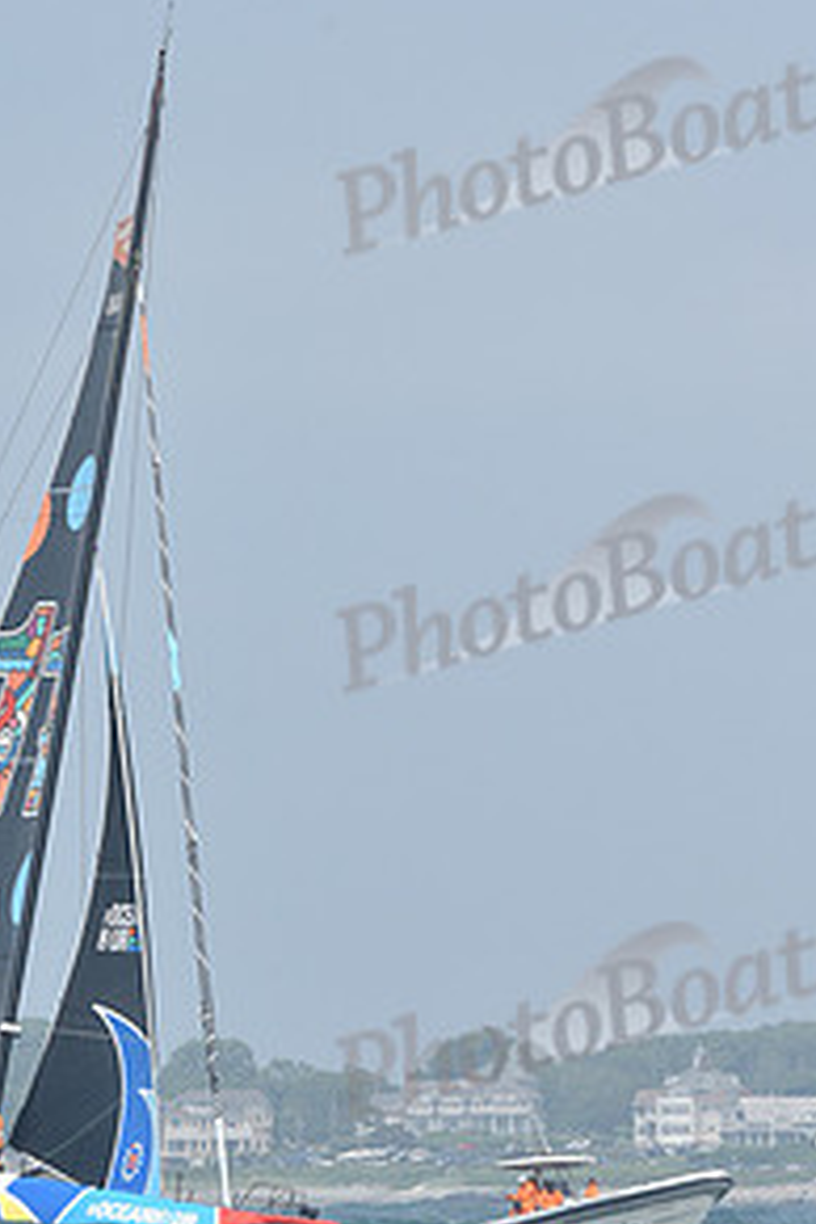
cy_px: 425
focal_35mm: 359
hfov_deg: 3.8
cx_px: 120
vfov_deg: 5.7
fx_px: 12205
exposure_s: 1/1000
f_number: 9
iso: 320
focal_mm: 180
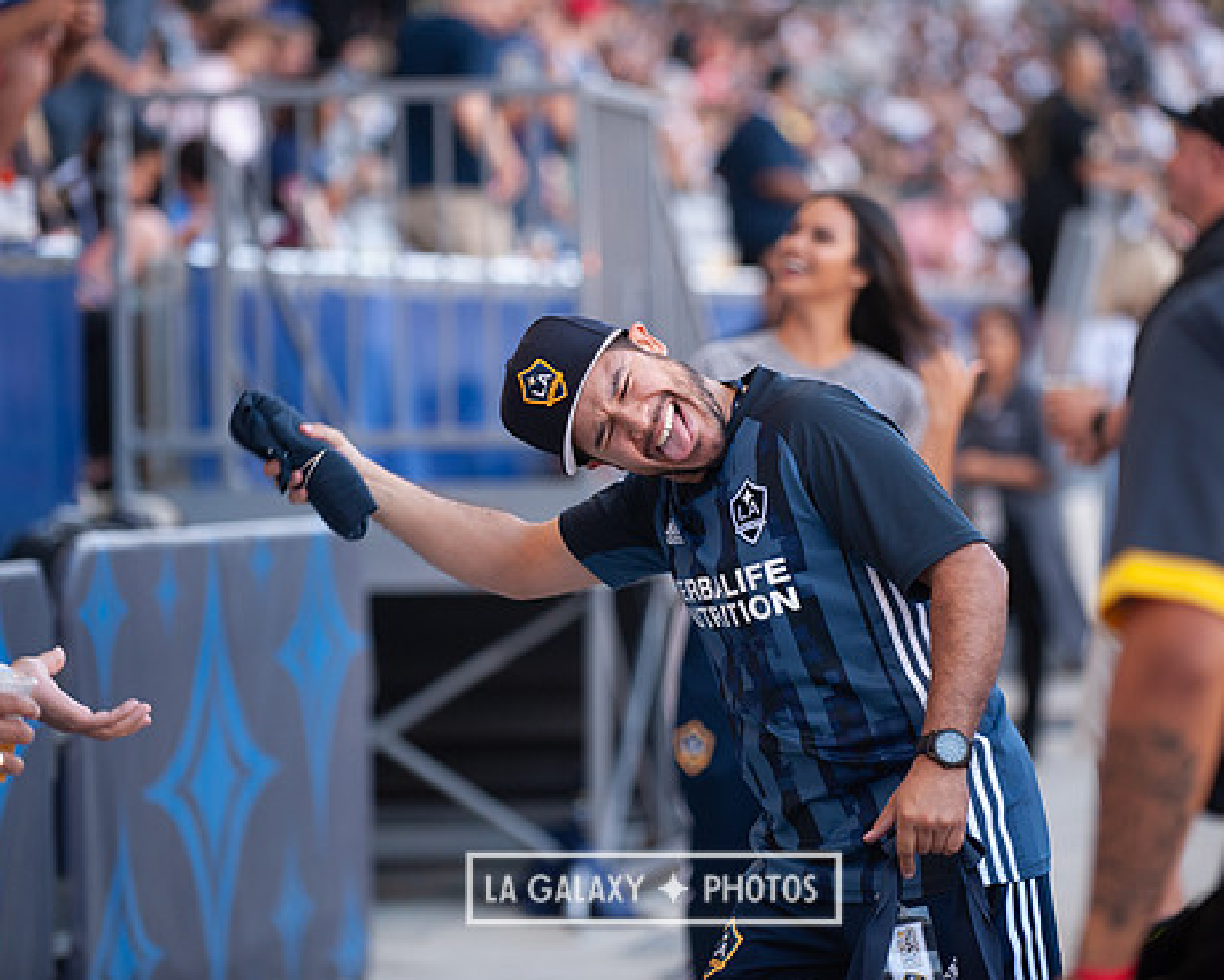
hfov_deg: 10.5
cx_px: 653
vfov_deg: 8.5
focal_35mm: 183
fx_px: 6631
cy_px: 489
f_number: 2.8
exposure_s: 1/500
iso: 800
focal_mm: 155
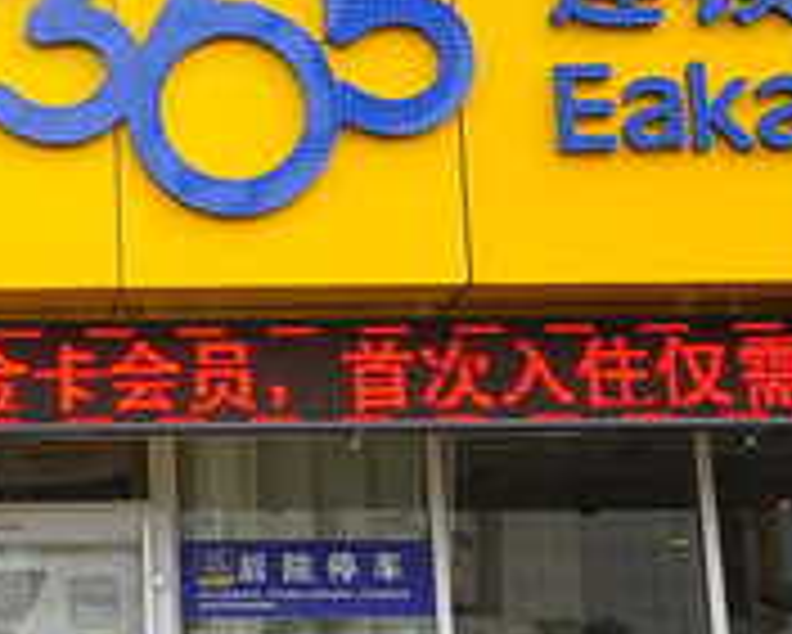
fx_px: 2297
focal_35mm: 98
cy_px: 207
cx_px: -68
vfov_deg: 15.7
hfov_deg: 18.8
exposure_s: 1/400
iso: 400
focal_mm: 17
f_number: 5
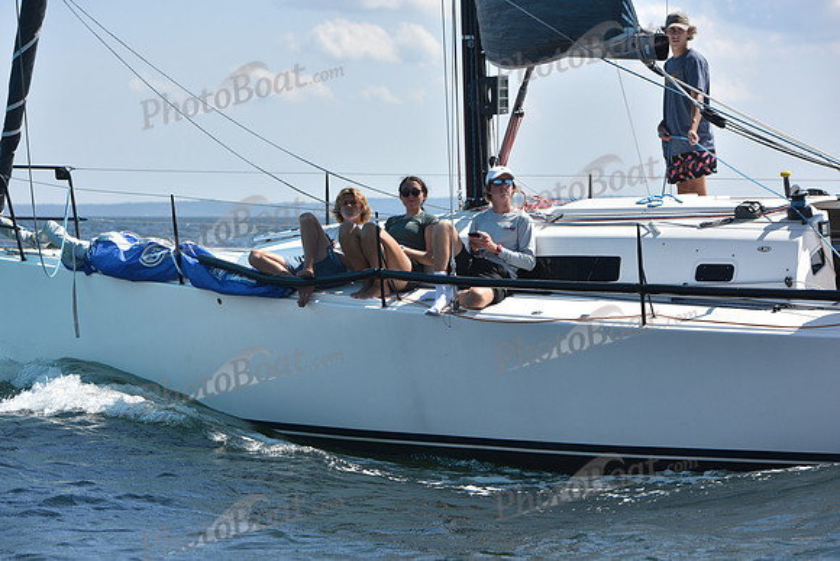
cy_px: 280
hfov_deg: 15.8
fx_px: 3034
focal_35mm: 130
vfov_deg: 10.6
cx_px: 420
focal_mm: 130
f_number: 8
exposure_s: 1/1250
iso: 320
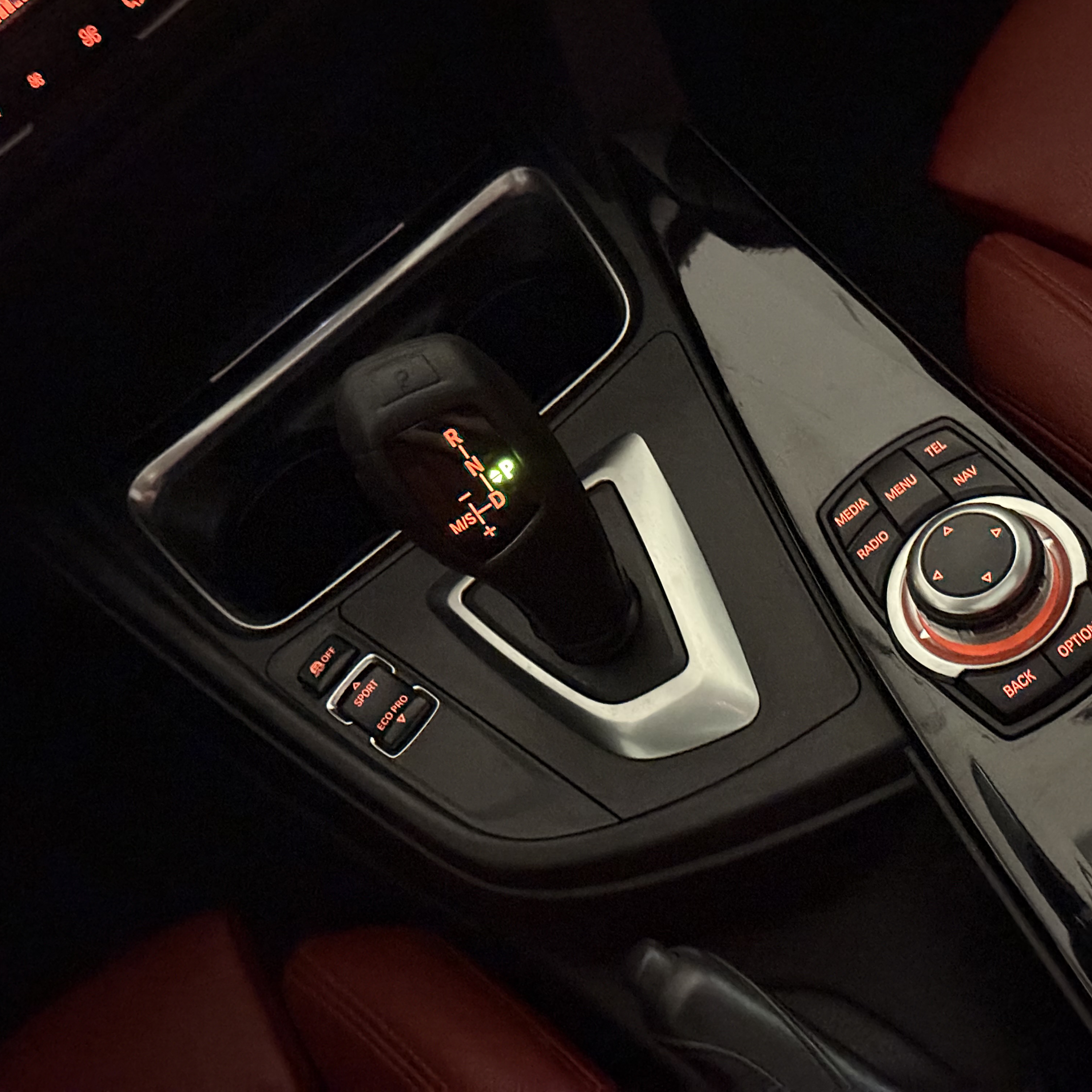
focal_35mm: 57
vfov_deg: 30.0
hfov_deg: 29.9
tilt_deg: -50.9
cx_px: 683
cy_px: 543
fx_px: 2034
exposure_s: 1/15
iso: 6400
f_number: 1.78
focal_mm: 6.76
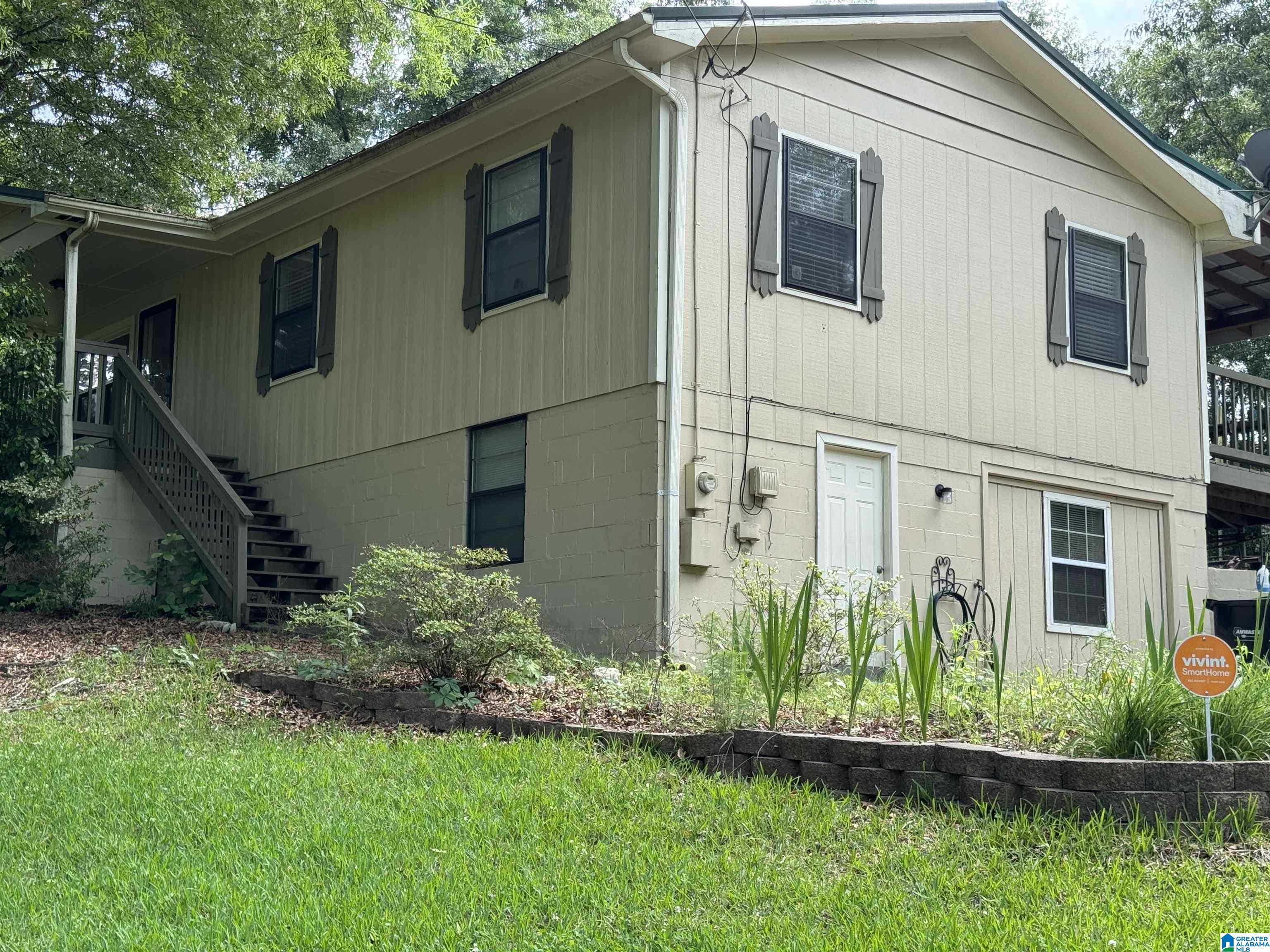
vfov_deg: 30.3
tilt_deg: +9.7
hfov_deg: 39.7
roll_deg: -0.6
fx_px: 1761
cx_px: 635
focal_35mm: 48
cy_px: 476
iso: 64
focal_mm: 6.76
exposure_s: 1/615
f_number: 1.78
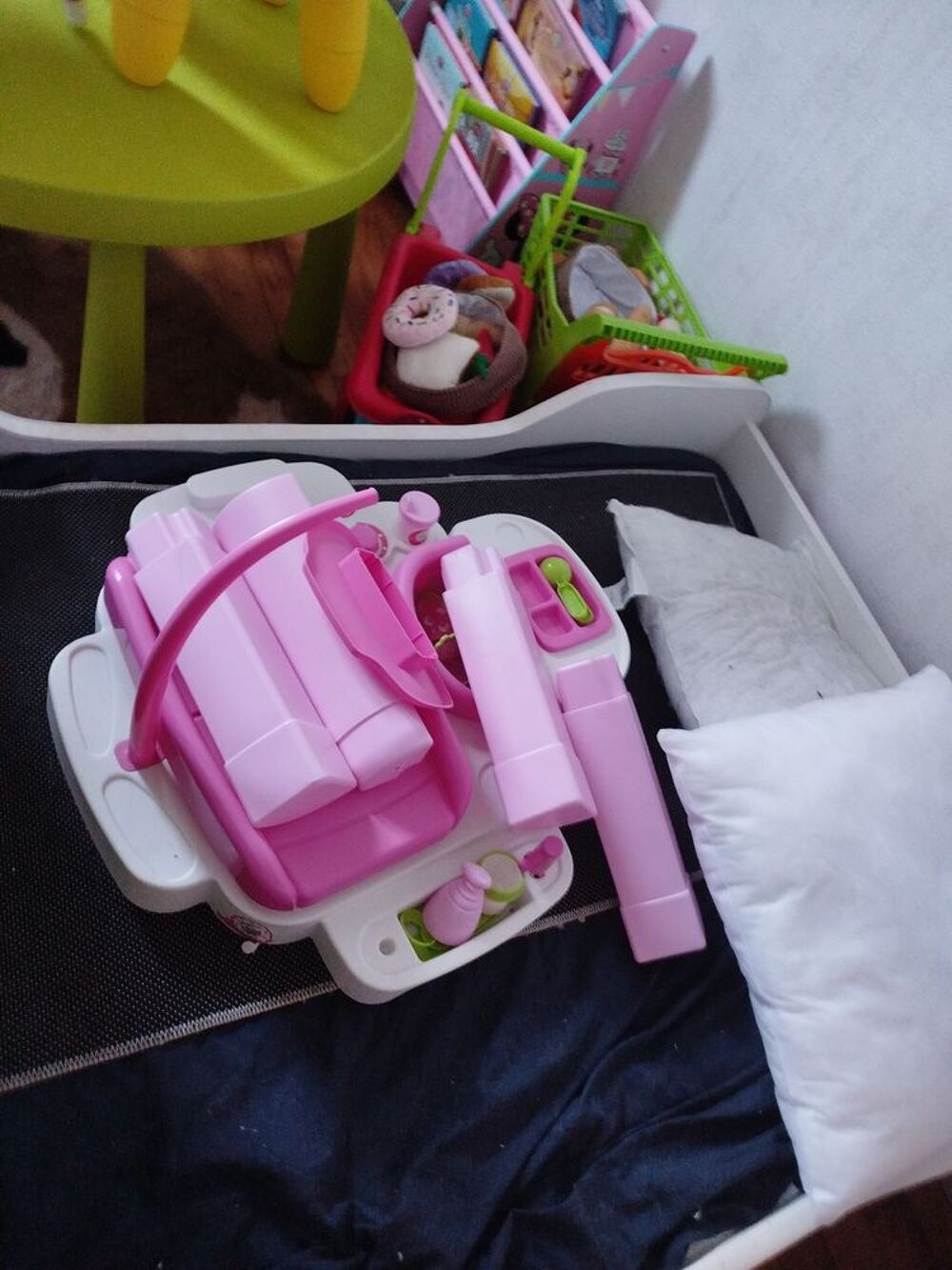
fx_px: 880
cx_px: 476
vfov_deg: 71.6
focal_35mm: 24
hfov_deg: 56.8
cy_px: 635
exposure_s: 1/17
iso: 500
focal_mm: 5.31
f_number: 1.7
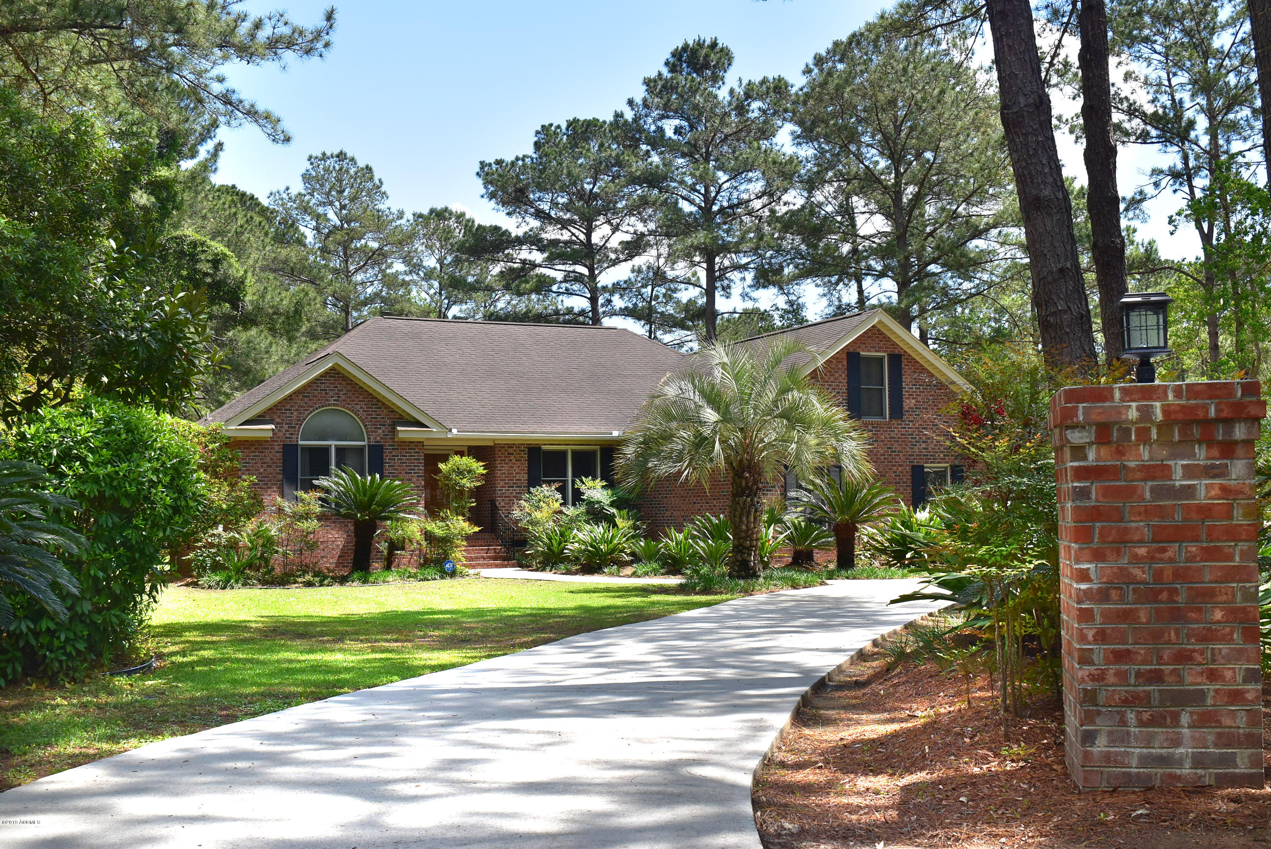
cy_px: 424
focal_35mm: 42
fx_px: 1484
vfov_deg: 31.9
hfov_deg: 46.4
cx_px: 636
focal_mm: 28
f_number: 10
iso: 400
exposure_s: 1/200
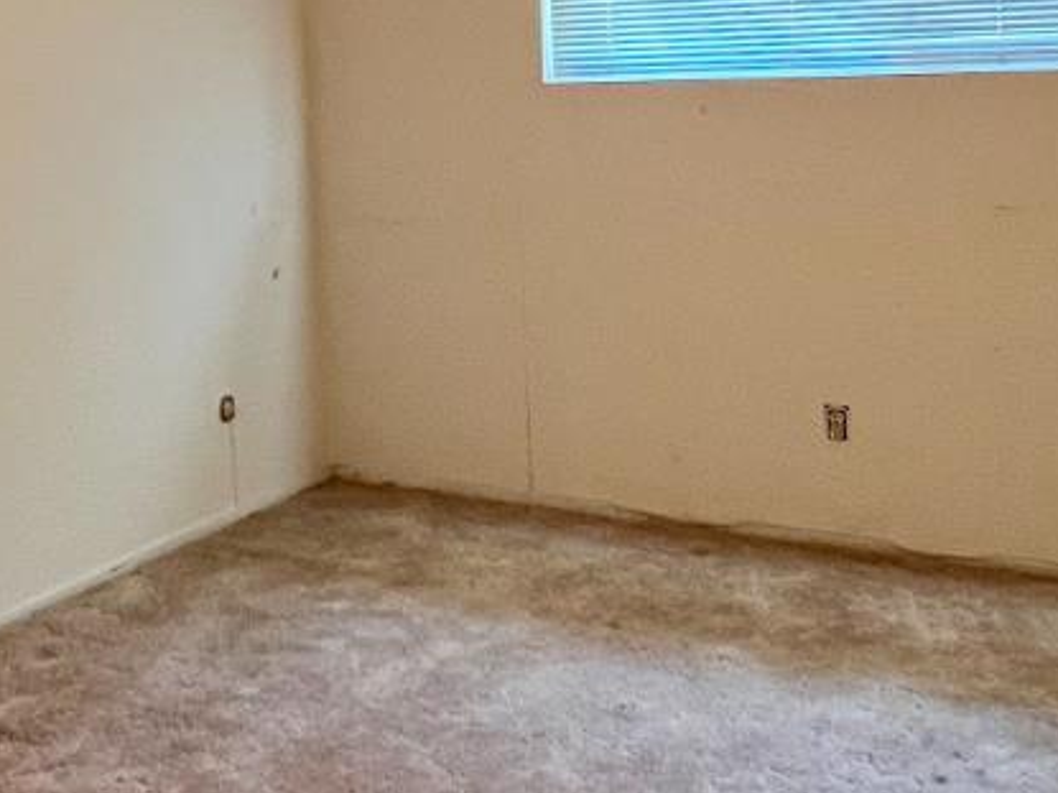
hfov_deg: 40.2
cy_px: 167
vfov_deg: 30.2
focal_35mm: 47
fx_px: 1436
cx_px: 418
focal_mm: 1.57
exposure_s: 1/60
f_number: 1.8
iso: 320
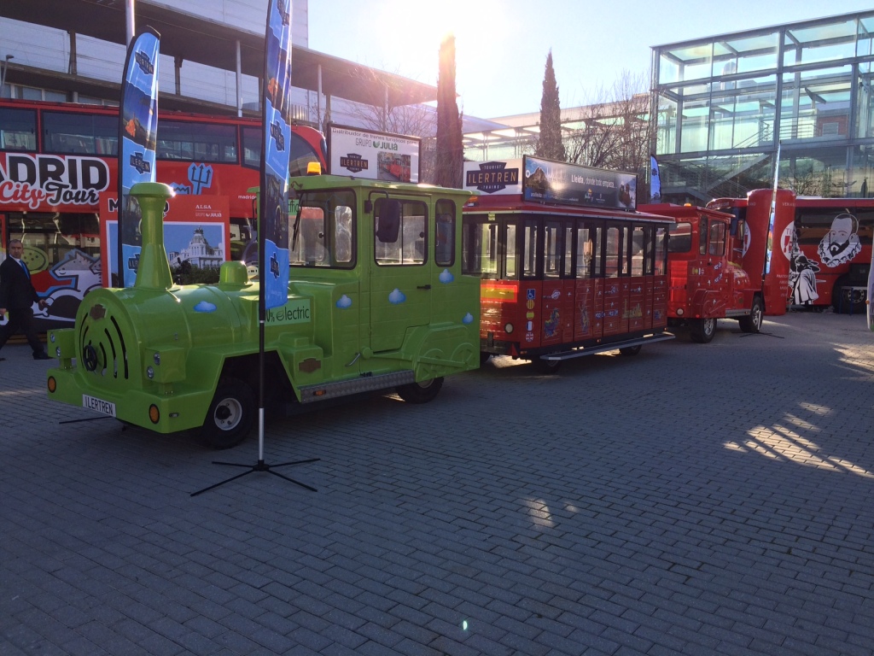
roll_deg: +0.8
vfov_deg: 48.2
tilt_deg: -6.6
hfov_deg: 61.7
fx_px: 732
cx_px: 437
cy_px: 328
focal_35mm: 29
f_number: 2.2
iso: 32
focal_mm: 4.15
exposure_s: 1/774
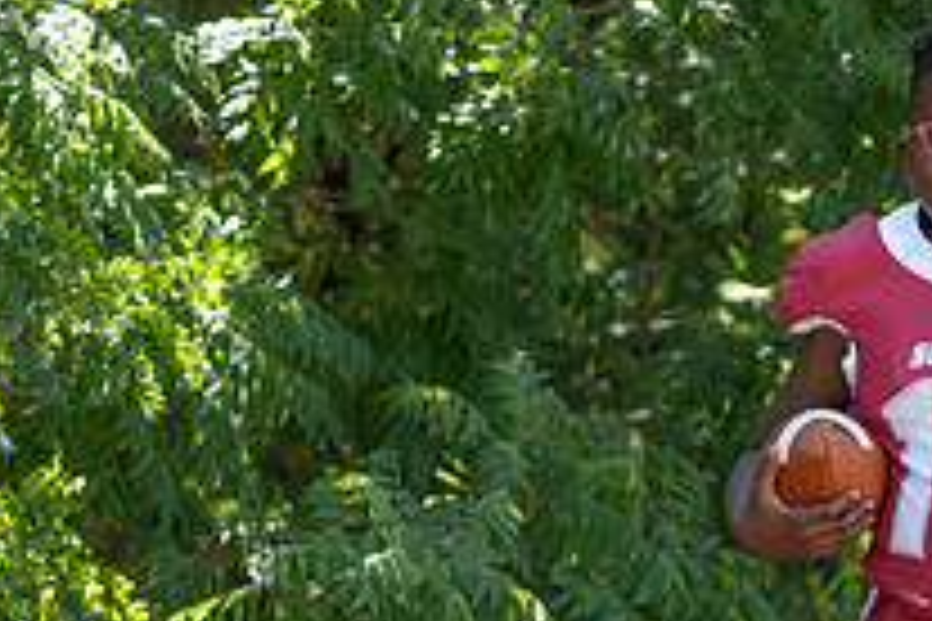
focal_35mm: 196
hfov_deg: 10.4
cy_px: 524
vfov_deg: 7.0
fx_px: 5074
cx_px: 1031
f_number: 2.8
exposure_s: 1/320
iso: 100
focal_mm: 70
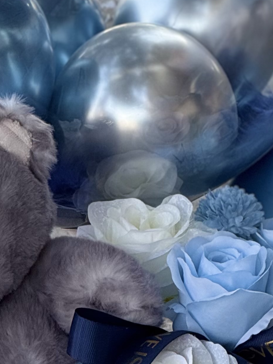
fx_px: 4121
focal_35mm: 392
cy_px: 237
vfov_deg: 5.1
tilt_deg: -15.0
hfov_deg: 3.8
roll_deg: -0.3
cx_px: 195
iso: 80
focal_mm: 15.66
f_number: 2.8
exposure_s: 1/99
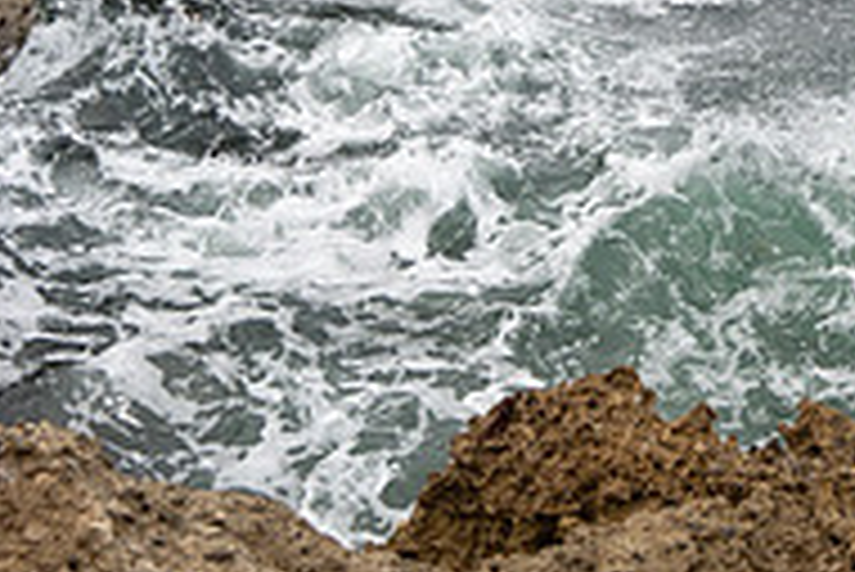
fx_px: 2543
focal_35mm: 107
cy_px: -52
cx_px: 788
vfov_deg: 12.6
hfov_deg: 18.7
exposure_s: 1/400
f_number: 6.3
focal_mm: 35
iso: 100
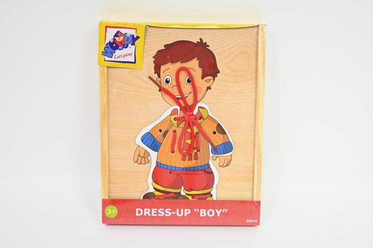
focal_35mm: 40
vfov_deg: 33.6
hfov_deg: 48.7
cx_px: 186
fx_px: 412
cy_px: 124
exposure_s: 1/160
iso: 400
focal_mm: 26.5
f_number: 4.5
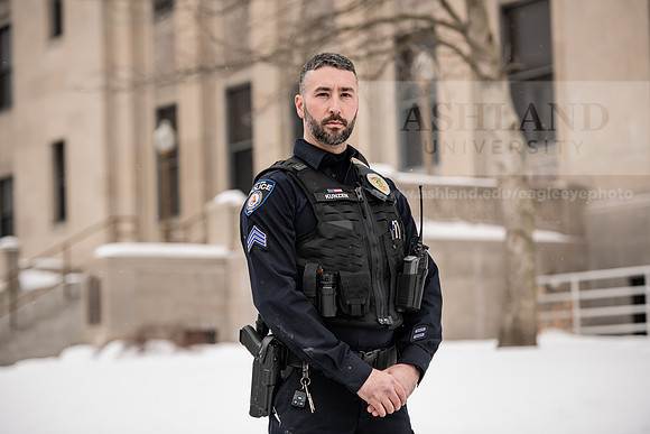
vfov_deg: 12.2
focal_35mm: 112
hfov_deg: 18.3
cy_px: 217
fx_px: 2023
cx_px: 325
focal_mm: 112
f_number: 3.5
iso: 125
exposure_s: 1/500
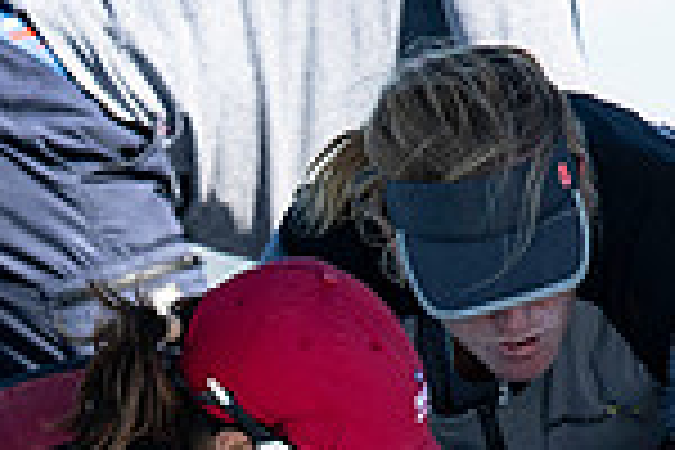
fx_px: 32585
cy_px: 574
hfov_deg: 1.2
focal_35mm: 1738
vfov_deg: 0.8
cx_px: 144
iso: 320
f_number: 5
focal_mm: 300
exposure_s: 1/1250
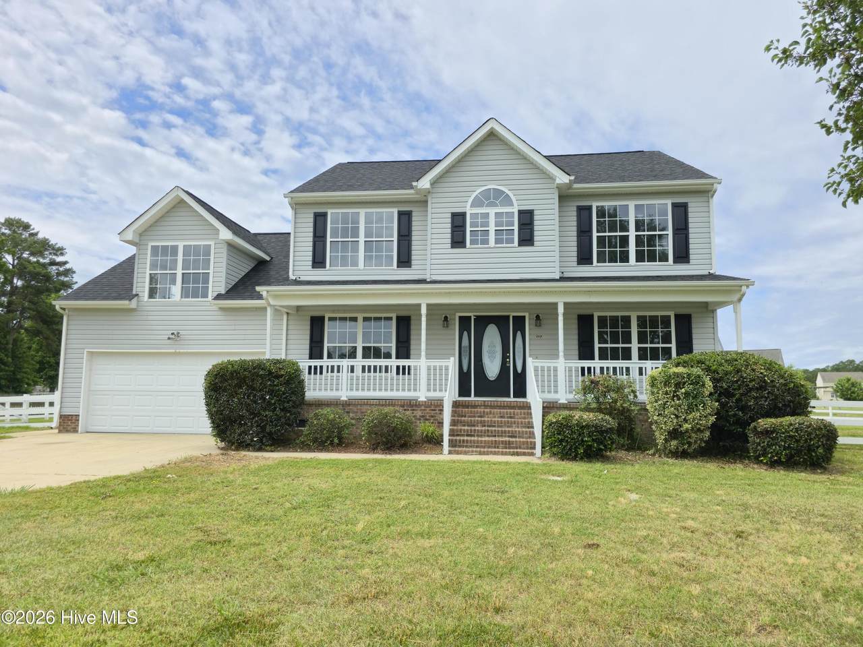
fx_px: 573
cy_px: 324
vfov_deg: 58.9
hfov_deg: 73.9
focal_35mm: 23
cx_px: 432
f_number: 1.7
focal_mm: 6.3
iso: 12
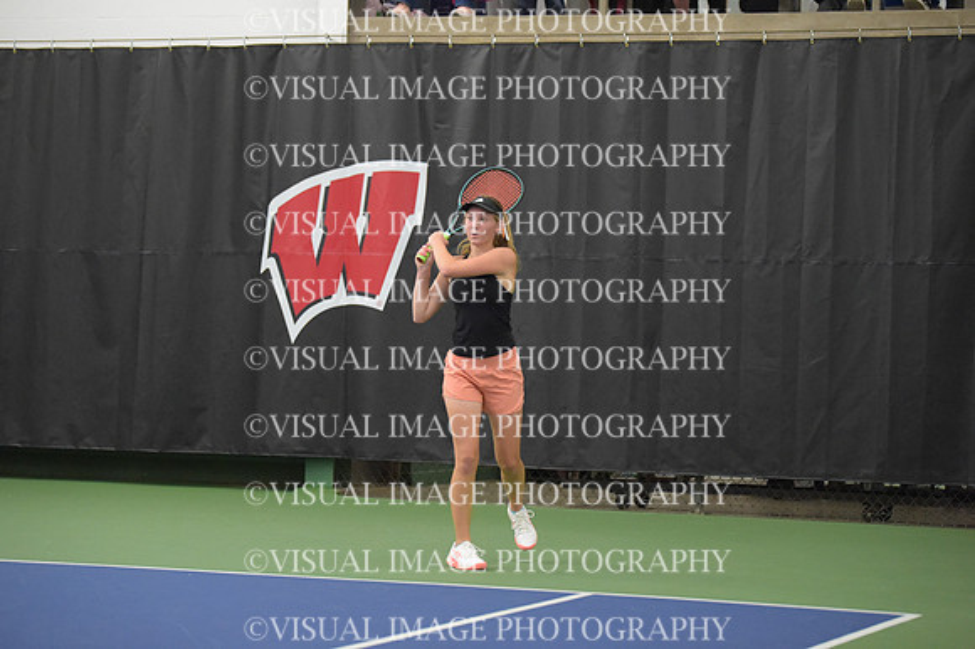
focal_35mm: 110
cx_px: 488
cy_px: 324
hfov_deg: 18.6
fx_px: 2977
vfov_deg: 12.4
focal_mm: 110
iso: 12800
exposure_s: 1/1250
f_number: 2.8
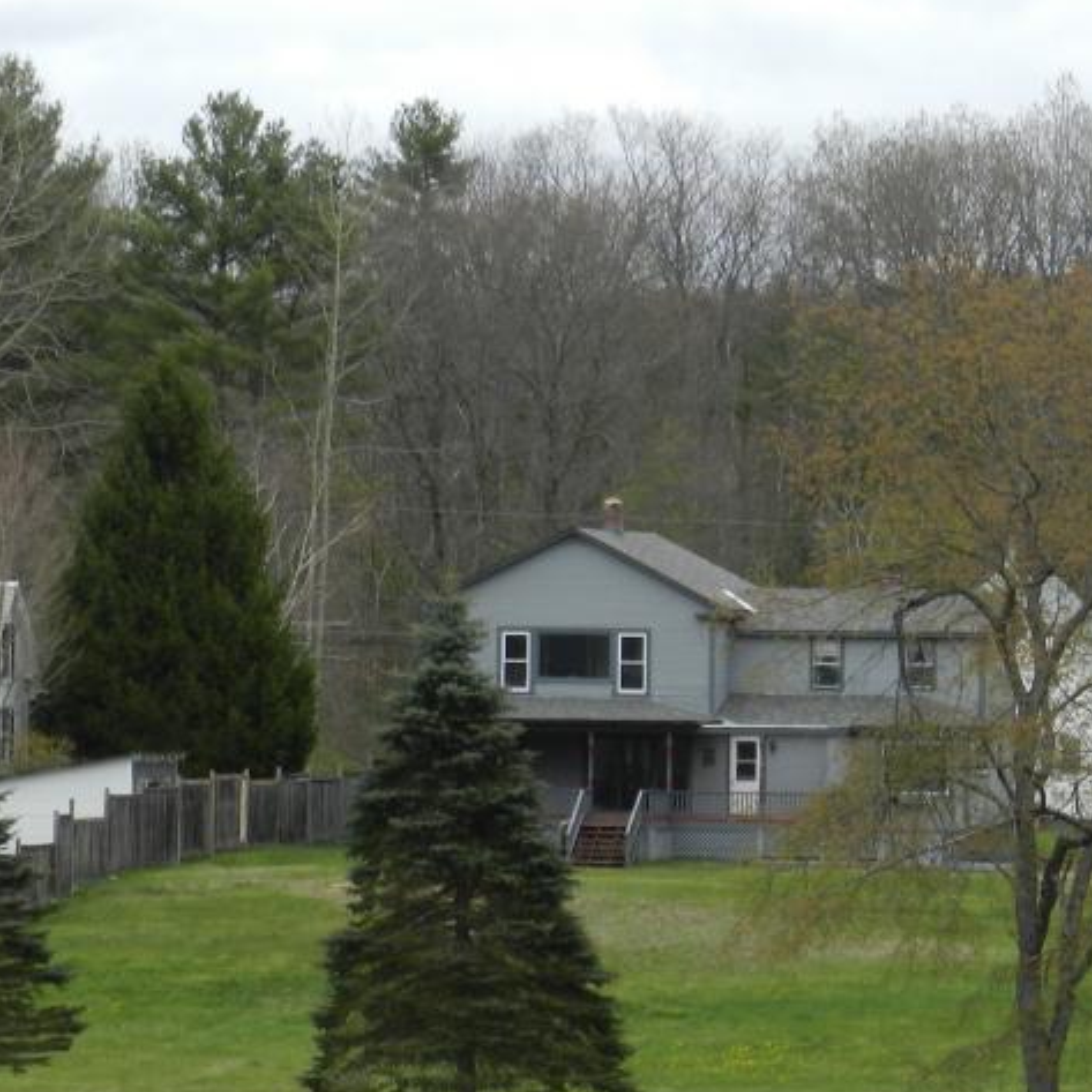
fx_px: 8887
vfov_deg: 7.0
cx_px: 974
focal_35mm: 249
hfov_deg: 7.0
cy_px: 603
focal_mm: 23.1
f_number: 5
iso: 160
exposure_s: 1/250
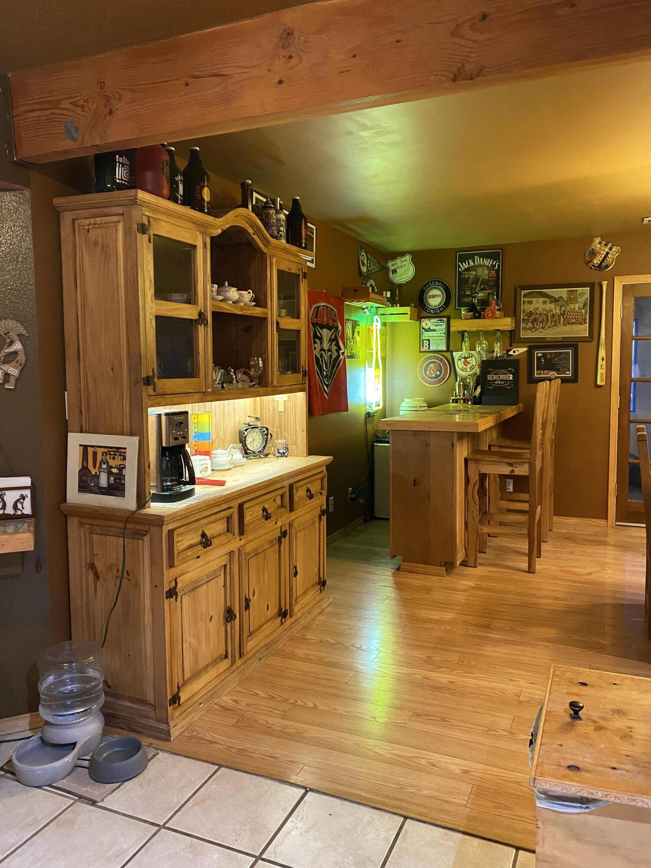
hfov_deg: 53.1
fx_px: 652
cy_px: 434
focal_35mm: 26
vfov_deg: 67.3
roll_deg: +0.7
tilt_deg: -6.0
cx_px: 326
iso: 500
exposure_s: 1/30
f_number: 1.8
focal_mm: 4.25
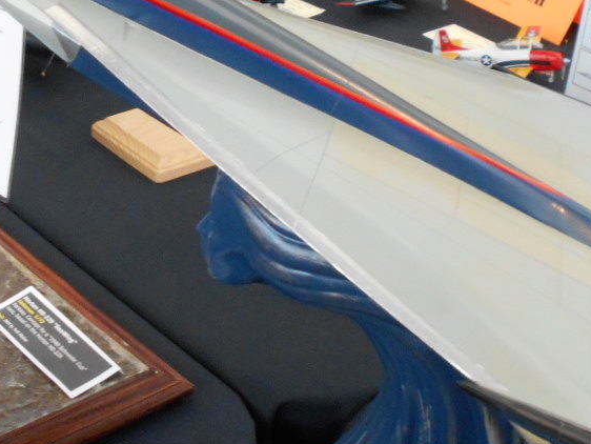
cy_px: 76
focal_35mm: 74
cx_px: 174
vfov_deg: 19.7
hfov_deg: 26.1
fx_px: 1264
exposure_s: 1/30
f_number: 3.2
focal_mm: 4.6
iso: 320
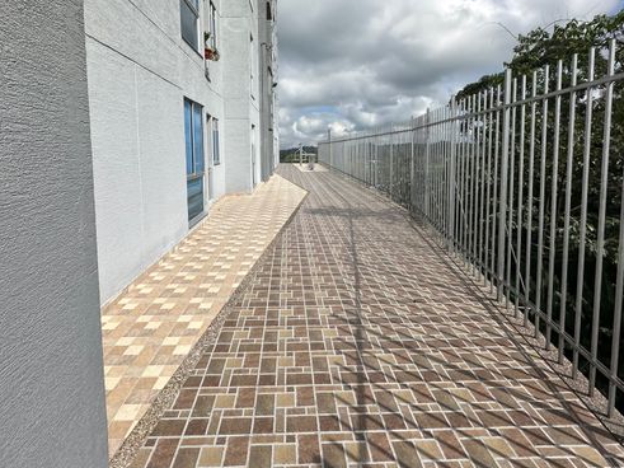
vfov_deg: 67.6
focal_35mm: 19
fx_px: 342
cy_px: 176
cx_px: 298
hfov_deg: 84.6
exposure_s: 1/4000
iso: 50
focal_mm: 2.22
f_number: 2.2
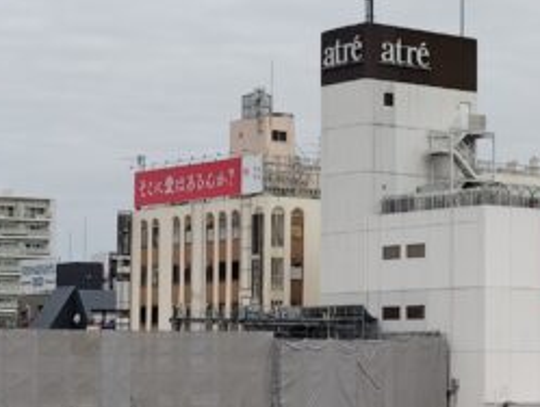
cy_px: 254
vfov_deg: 12.9
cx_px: 460
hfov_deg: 16.9
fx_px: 1798
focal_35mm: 115
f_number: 1.8
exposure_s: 1/669
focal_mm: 4.22
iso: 50
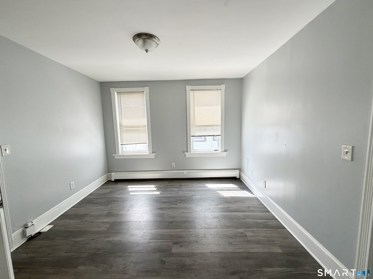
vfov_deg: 85.7
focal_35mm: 14
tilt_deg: -5.1
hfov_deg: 102.1
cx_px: 186
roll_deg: +2.1
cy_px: 140
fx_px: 151
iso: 80
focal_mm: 2.22
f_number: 2.2
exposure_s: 1/121
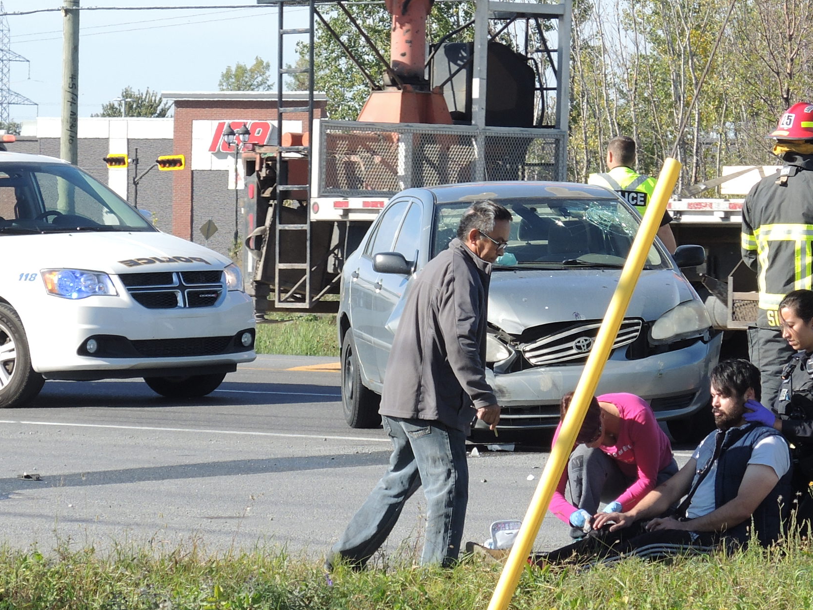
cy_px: 262
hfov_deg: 7.8
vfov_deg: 5.8
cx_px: 376
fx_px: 5965
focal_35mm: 254
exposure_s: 1/500
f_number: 3.5
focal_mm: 22.1
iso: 80
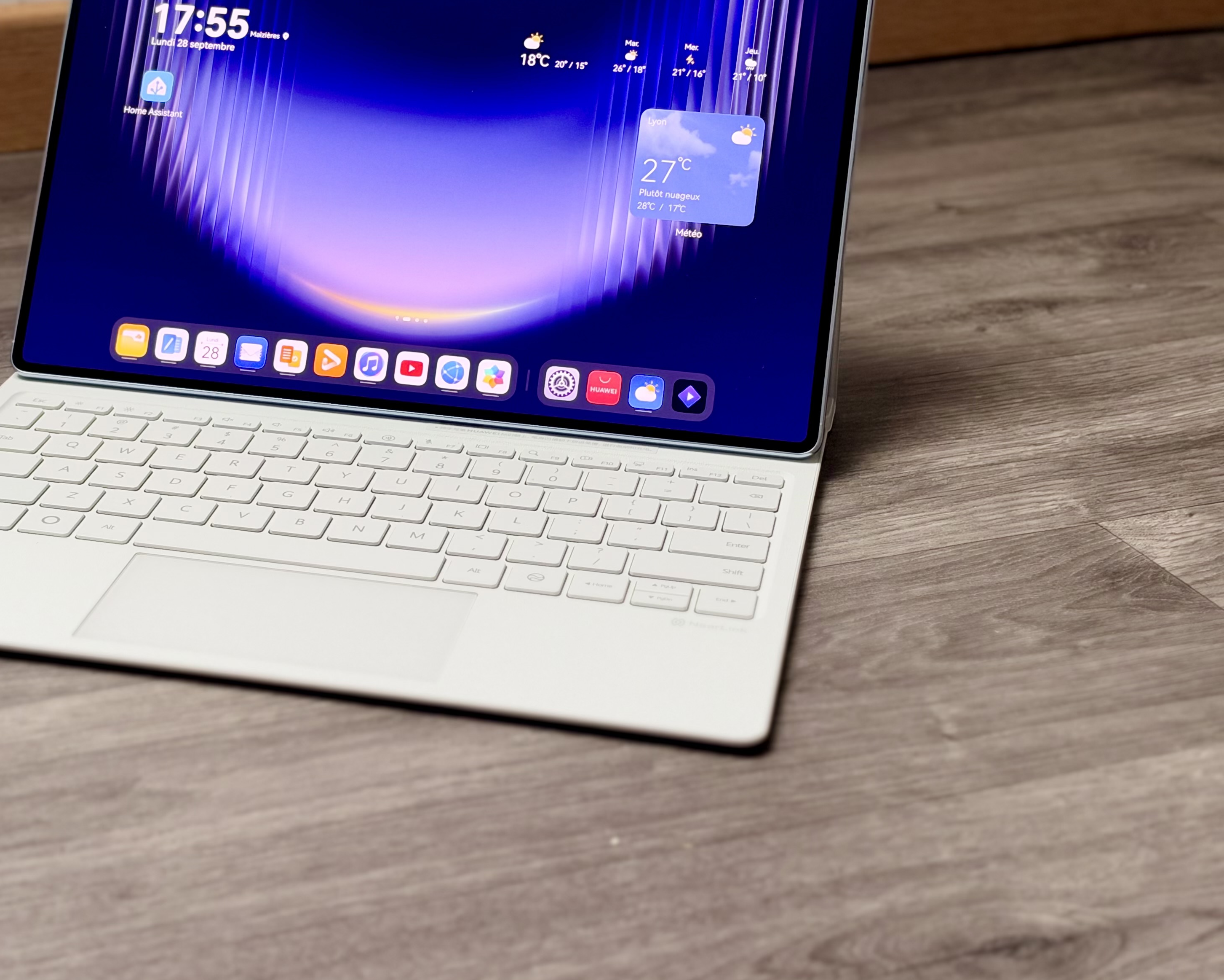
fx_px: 2355
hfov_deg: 29.0
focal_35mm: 65
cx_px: 417
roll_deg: -0.5
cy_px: 346
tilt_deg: -21.7
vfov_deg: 23.4
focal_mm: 6.93
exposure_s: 1/60
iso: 125
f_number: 1.8
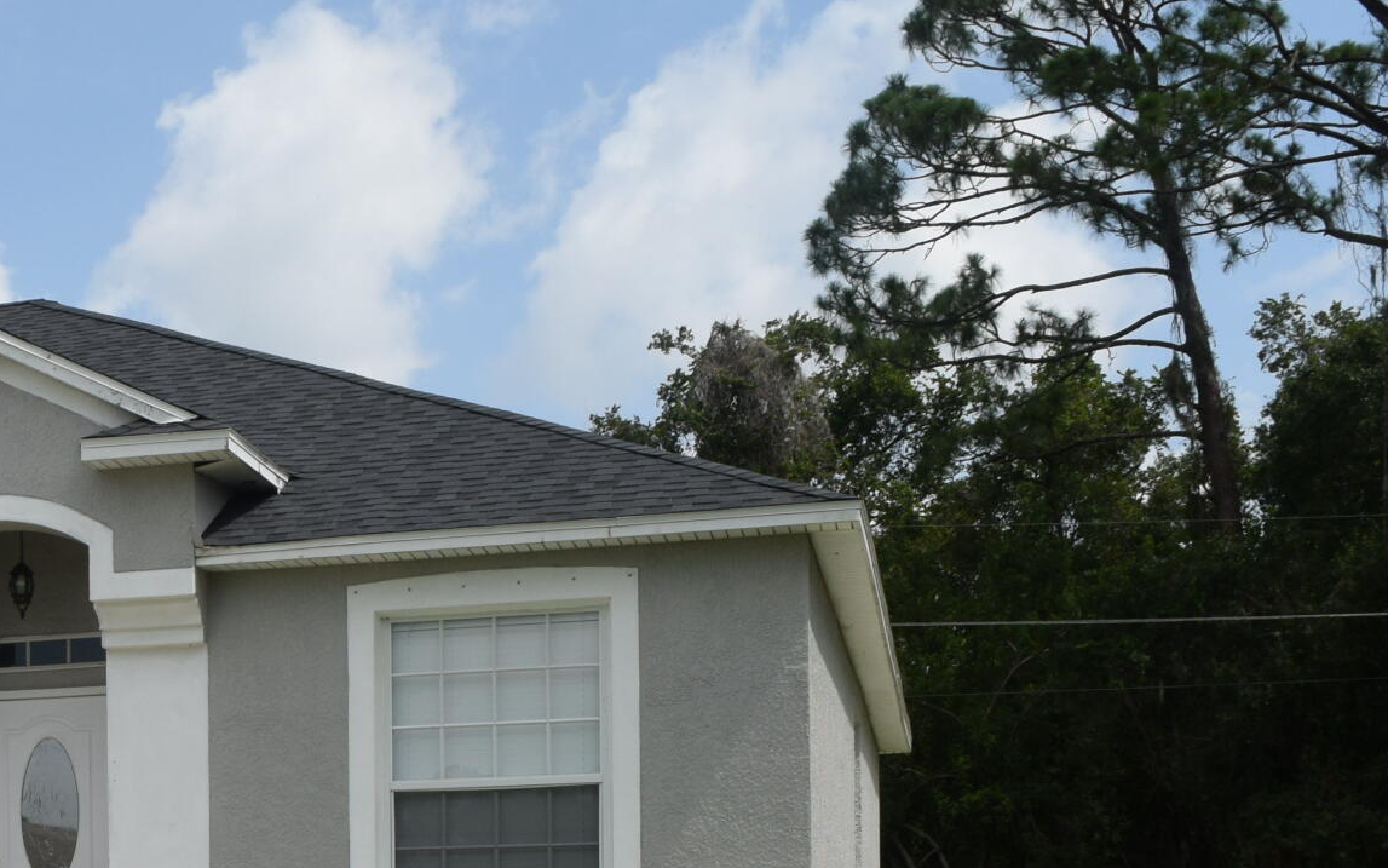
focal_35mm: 72
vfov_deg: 17.2
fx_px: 2724
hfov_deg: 26.8
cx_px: -50
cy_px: 1054
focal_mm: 18
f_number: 10
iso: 200
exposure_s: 1/400
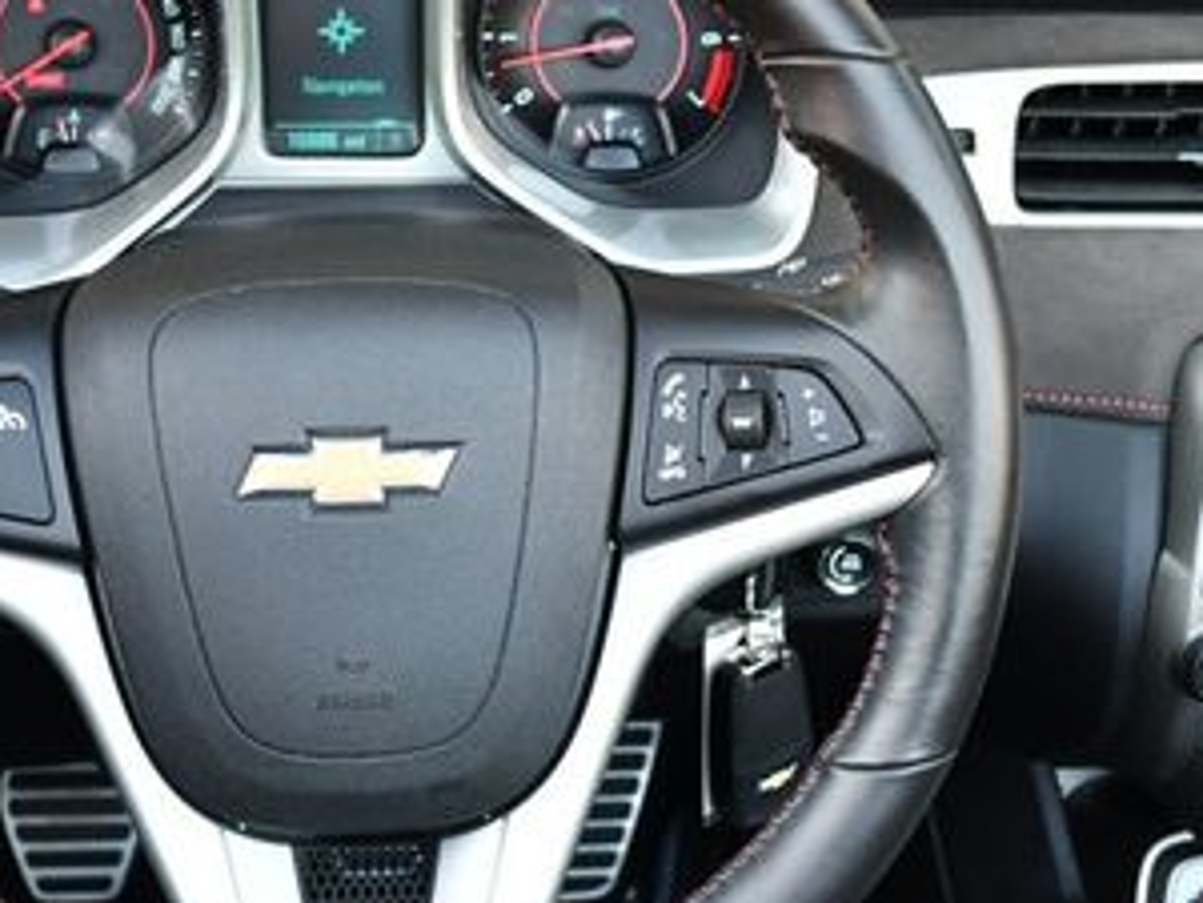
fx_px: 2850
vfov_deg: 18.0
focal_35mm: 82
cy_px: 538
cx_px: 798
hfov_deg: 23.7
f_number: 3.8
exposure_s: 1/250
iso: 800
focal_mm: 20
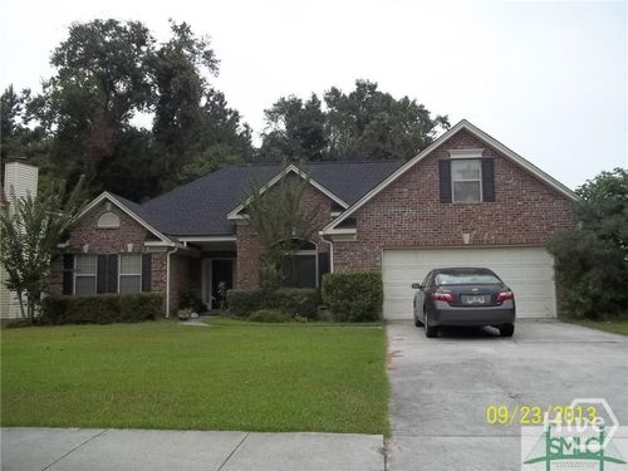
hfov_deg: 56.8
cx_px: 314
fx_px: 581
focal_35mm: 32
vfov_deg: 44.2
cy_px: 236
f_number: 2.9
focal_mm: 5.7
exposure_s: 1/500
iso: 64
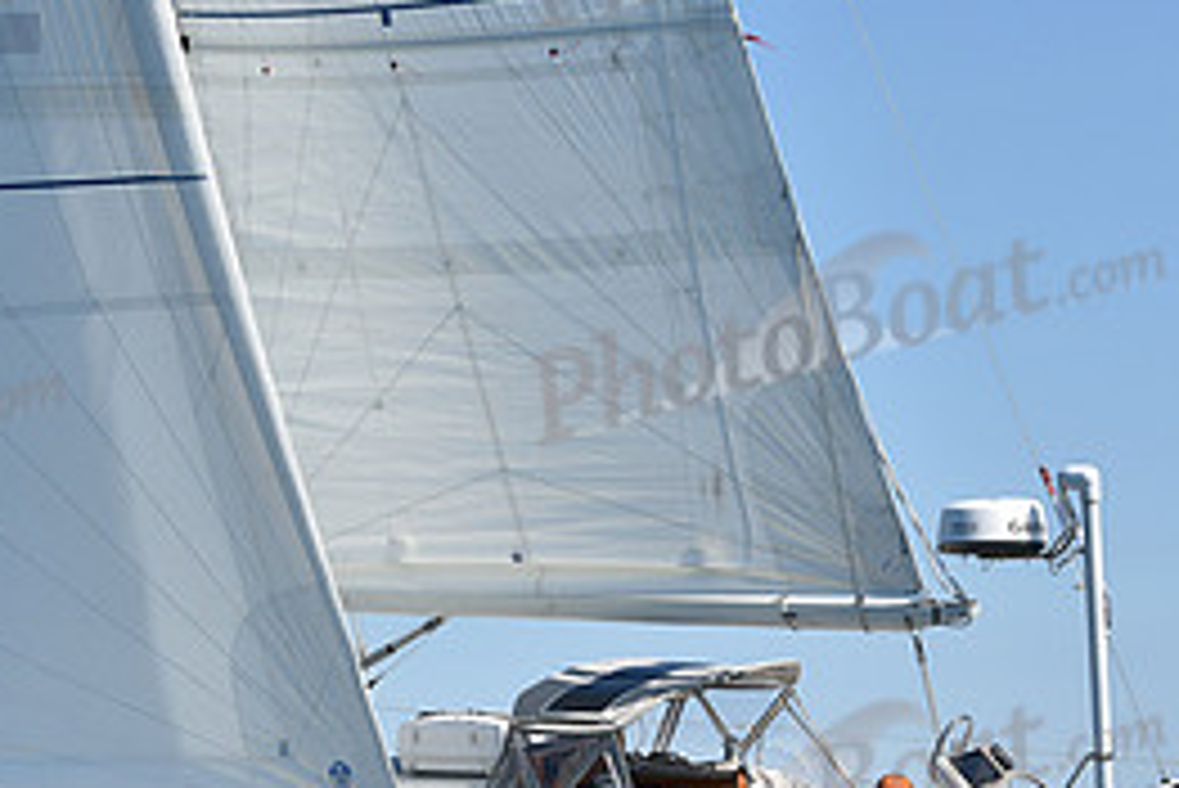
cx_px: 302
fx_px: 5800
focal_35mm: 177
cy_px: 624
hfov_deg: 11.6
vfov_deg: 7.8
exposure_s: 1/1250
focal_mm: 80
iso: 250
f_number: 8
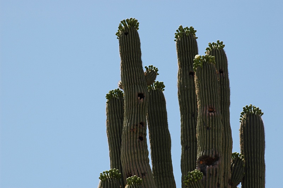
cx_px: 142
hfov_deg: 11.2
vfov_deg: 7.5
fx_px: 1437
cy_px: 94
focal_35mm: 183
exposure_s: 1/320
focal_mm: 122
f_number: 9
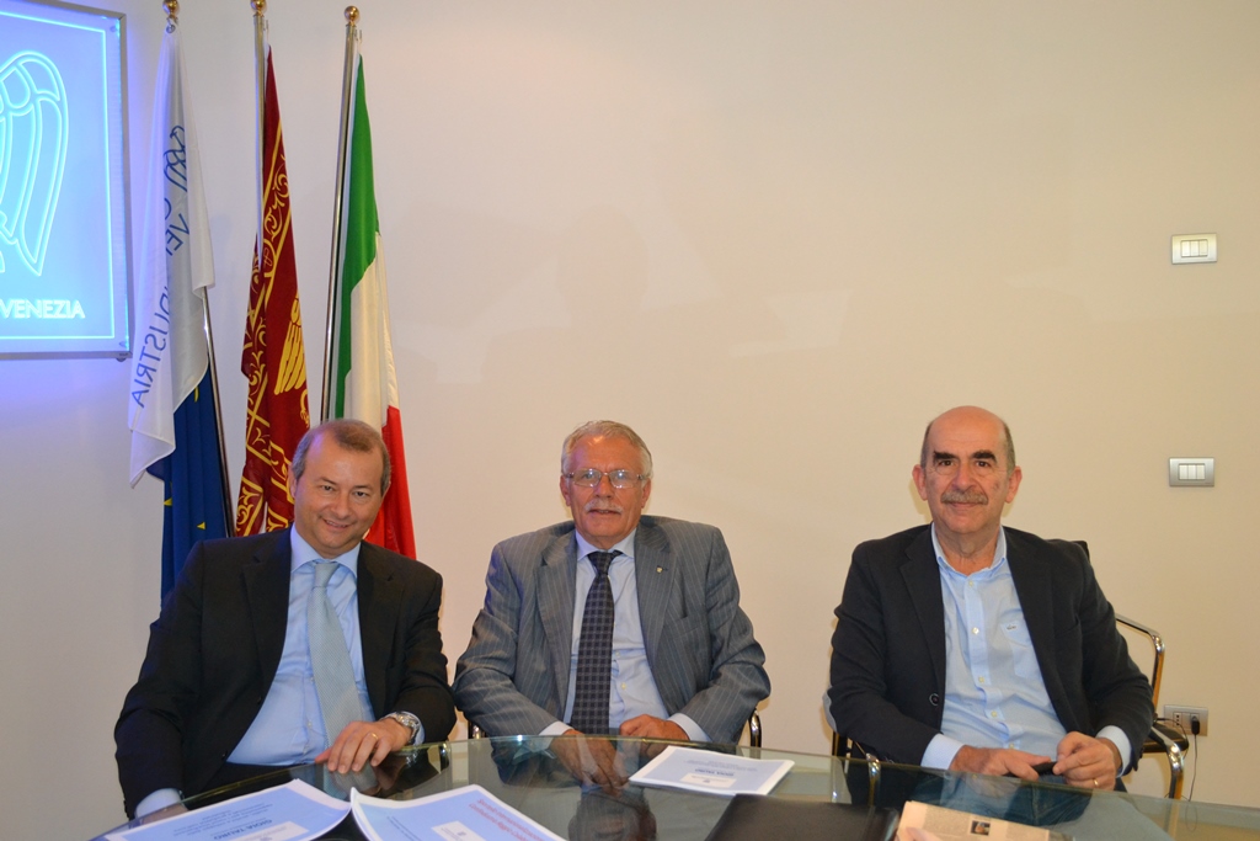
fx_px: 1155
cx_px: 630
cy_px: 420
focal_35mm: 33
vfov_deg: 40.0
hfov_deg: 57.2
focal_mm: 22
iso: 1400
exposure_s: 1/60
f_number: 4
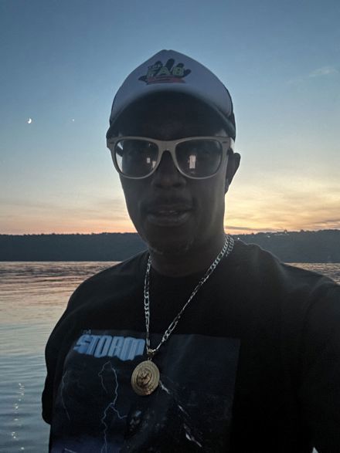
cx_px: 170
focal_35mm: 30
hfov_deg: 46.8
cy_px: 226
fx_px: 393
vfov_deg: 60.0
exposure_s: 1/15
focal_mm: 2.69
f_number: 1.9
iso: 1000
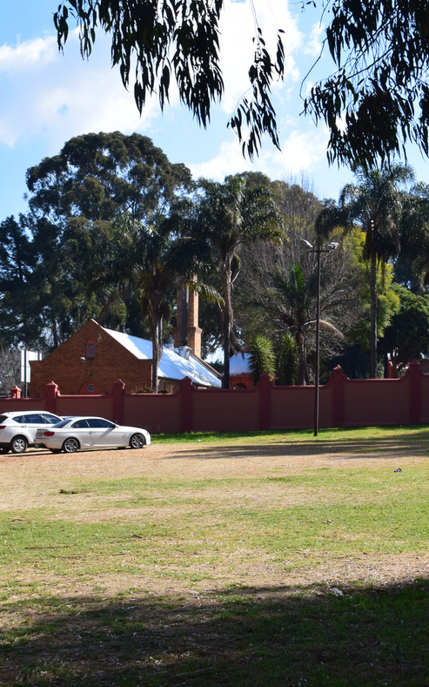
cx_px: 279
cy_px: 347
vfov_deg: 32.6
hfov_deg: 20.6
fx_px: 1175
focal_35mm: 63
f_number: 11
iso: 400
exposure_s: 1/400
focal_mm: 27
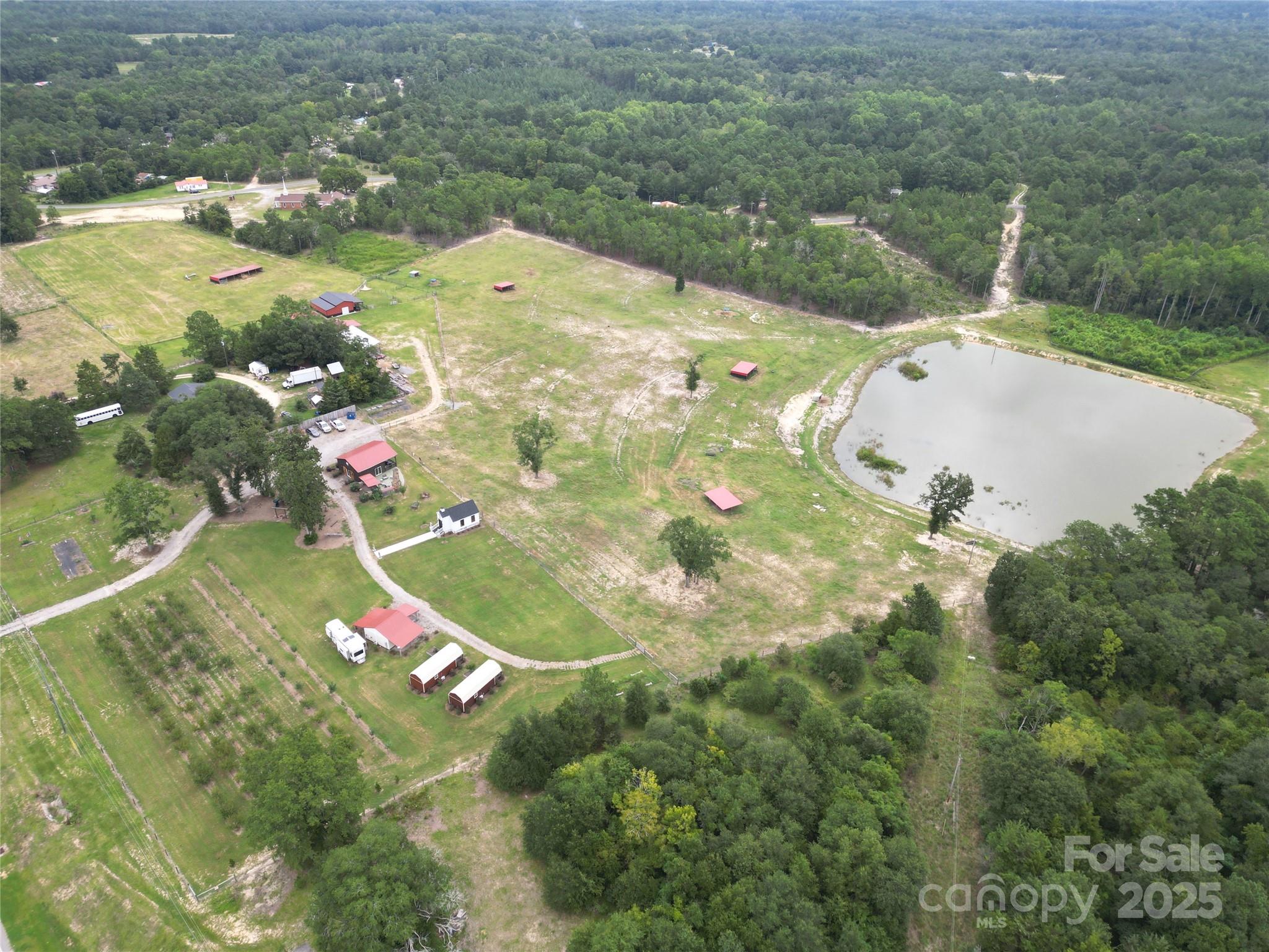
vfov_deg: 56.8
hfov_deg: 71.6
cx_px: 634
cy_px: 476
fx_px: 880
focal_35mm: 24
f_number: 1.7
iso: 100
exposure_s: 1/640
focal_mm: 6.72
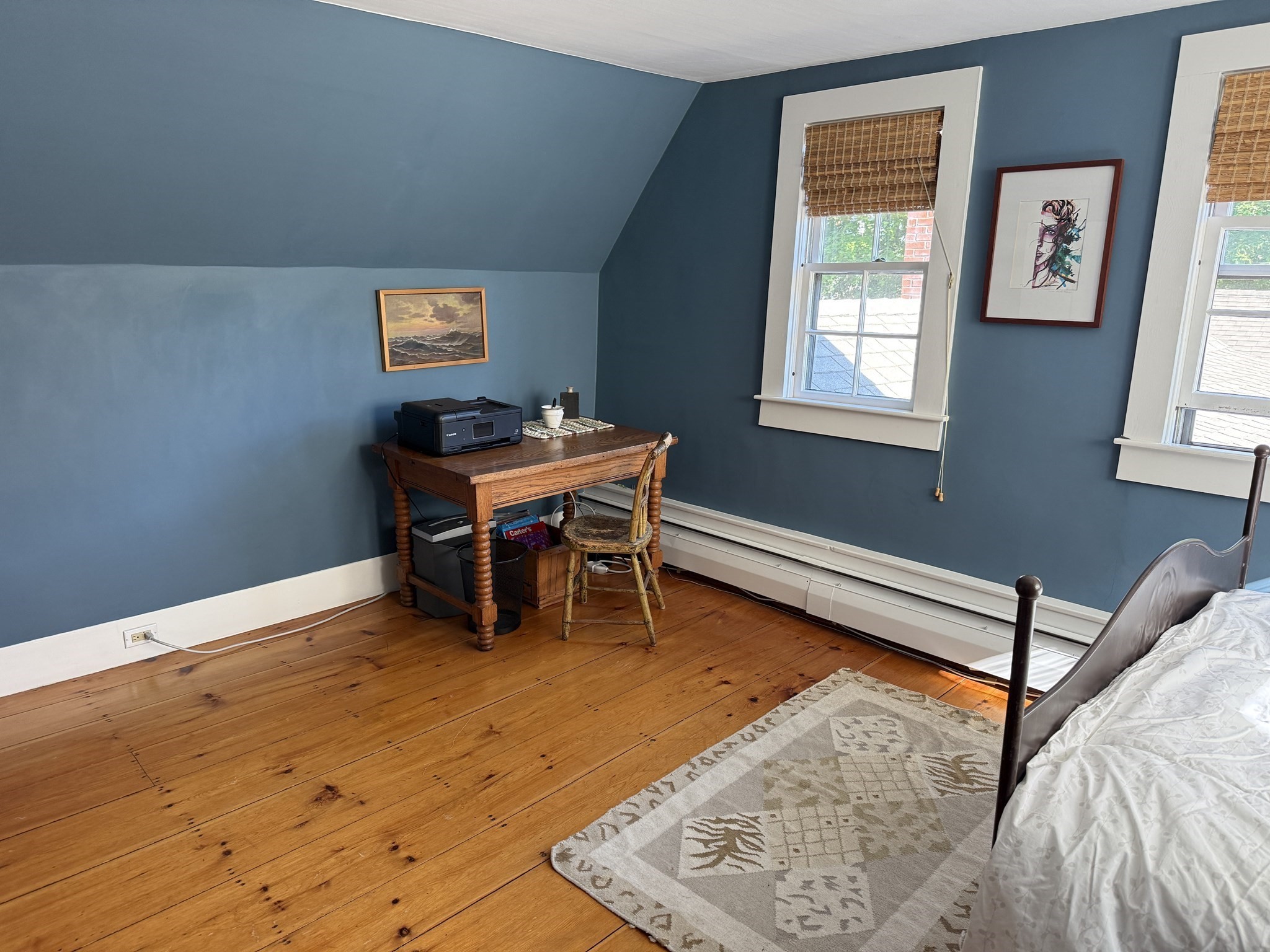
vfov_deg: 56.8
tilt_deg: -12.6
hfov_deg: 71.6
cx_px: 635
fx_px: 881
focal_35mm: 24
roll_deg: -1.1
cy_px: 476
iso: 200
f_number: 1.78
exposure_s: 1/76
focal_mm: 6.76
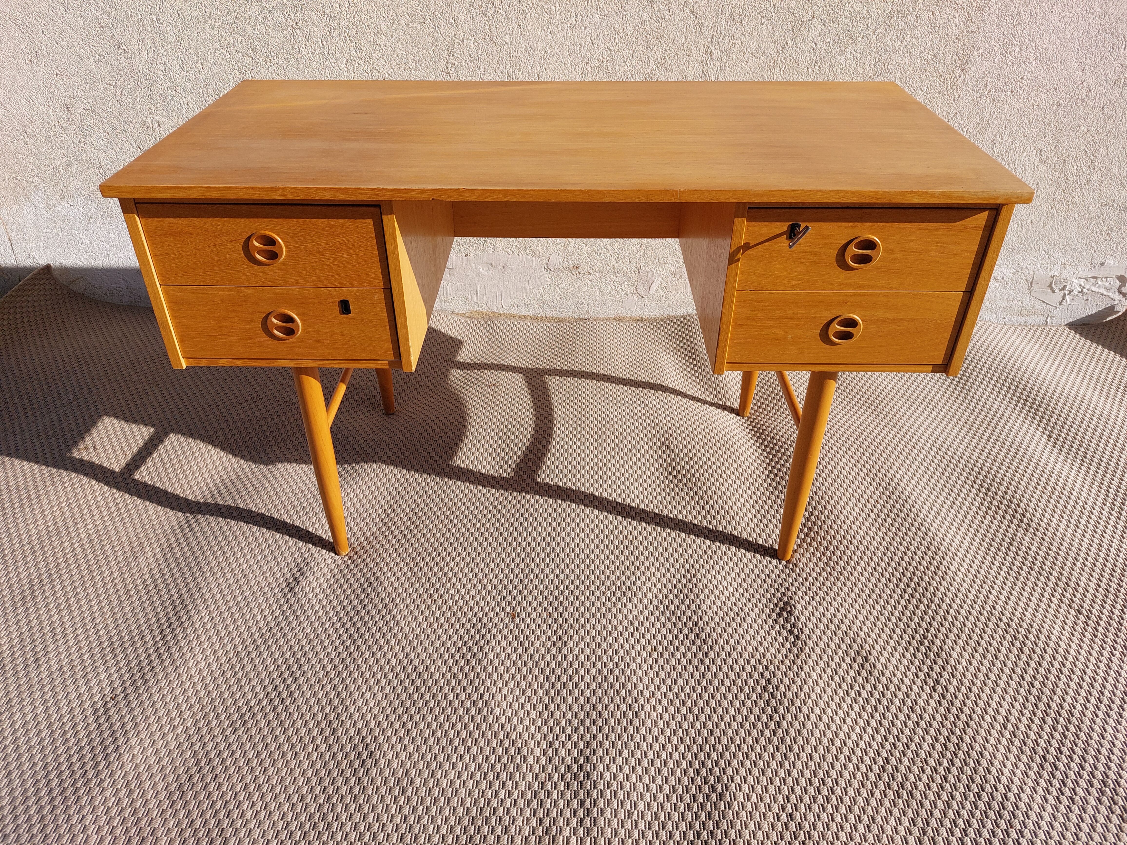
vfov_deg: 54.9
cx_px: 564
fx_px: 814
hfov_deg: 69.4
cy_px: 422
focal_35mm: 25
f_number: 1.8
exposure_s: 1/1242
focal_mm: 5.23
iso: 25
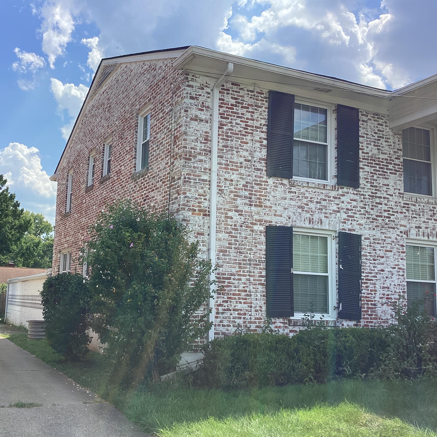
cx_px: 161
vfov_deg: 44.9
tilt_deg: +8.5
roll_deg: -2.4
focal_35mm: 37
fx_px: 528
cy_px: 219
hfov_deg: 44.5
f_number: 2.4
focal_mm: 3.3
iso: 25
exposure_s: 1/1235
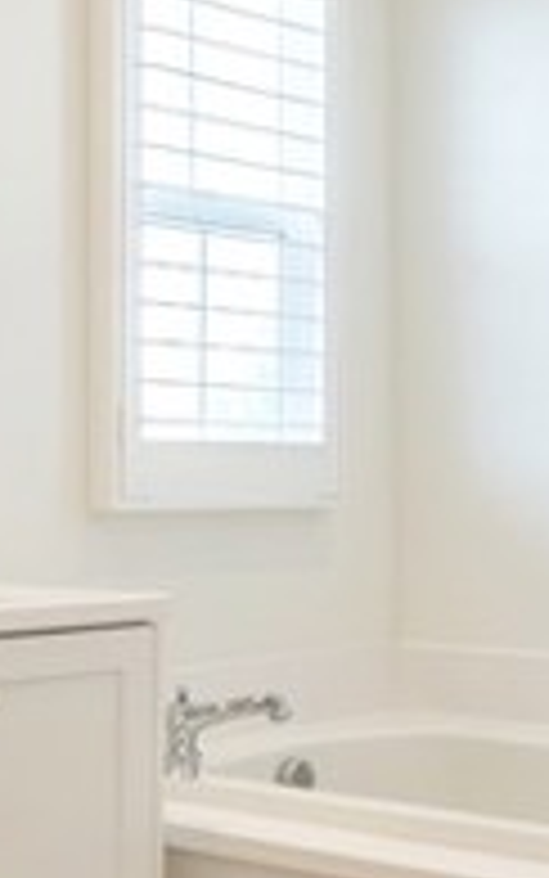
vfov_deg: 27.5
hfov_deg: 17.3
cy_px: 493
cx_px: 374
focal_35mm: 75
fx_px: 1794
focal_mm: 14
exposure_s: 1/125
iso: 400
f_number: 6.3
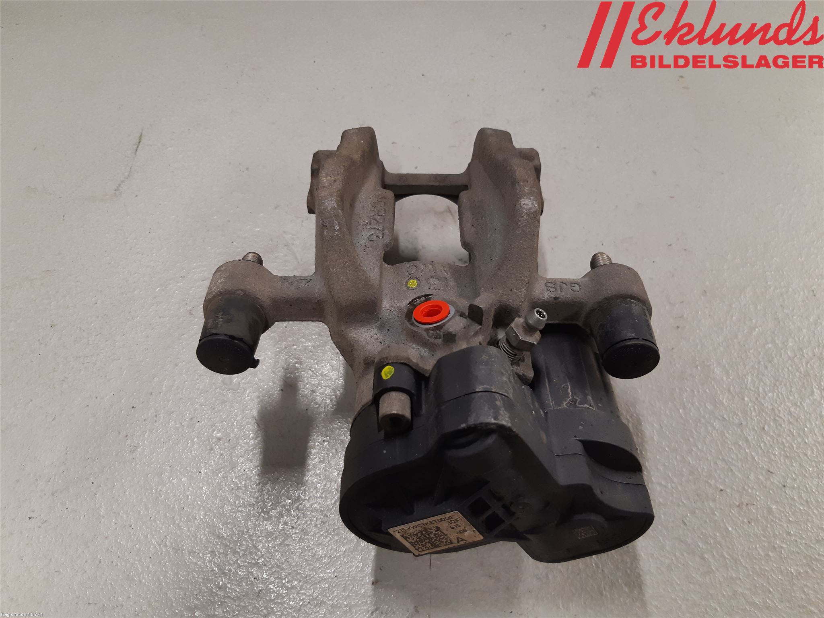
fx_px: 619
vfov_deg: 53.1
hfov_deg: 67.3
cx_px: 412
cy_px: 309
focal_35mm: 26
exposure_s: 1/50
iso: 125
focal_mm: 3.93
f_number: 1.7
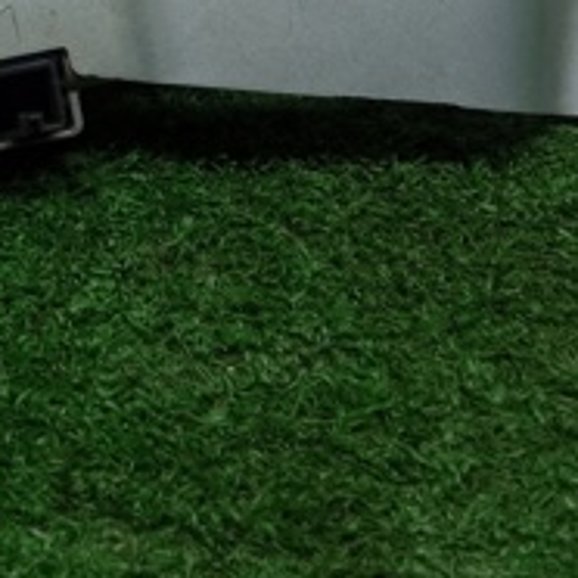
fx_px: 1549
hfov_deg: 20.5
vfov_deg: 20.0
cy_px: -89
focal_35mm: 82
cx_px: 12
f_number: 2.2
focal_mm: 3.79
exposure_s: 1/33.3
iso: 173
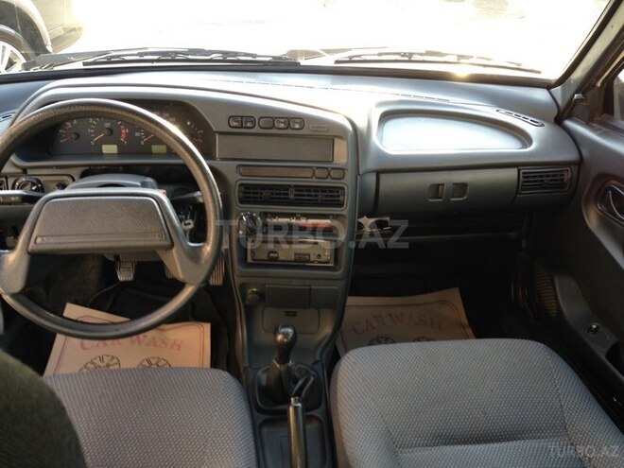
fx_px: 595
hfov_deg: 55.4
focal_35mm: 33
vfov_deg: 42.9
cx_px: 312
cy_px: 234
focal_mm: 4.12
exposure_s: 1/60
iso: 50
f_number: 2.4
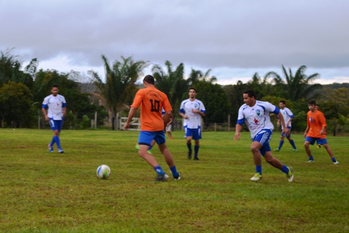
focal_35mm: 82
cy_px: 116
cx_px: 174
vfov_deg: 16.6
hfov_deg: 24.6
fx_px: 800
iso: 100
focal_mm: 55
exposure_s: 1/80
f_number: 5.6
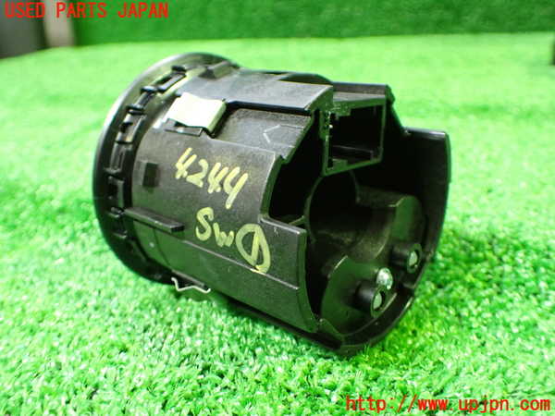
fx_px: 481
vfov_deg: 46.8
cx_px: 278
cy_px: 208
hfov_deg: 60.0
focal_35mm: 30
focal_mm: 5.4
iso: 800
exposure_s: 1/30
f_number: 2.3
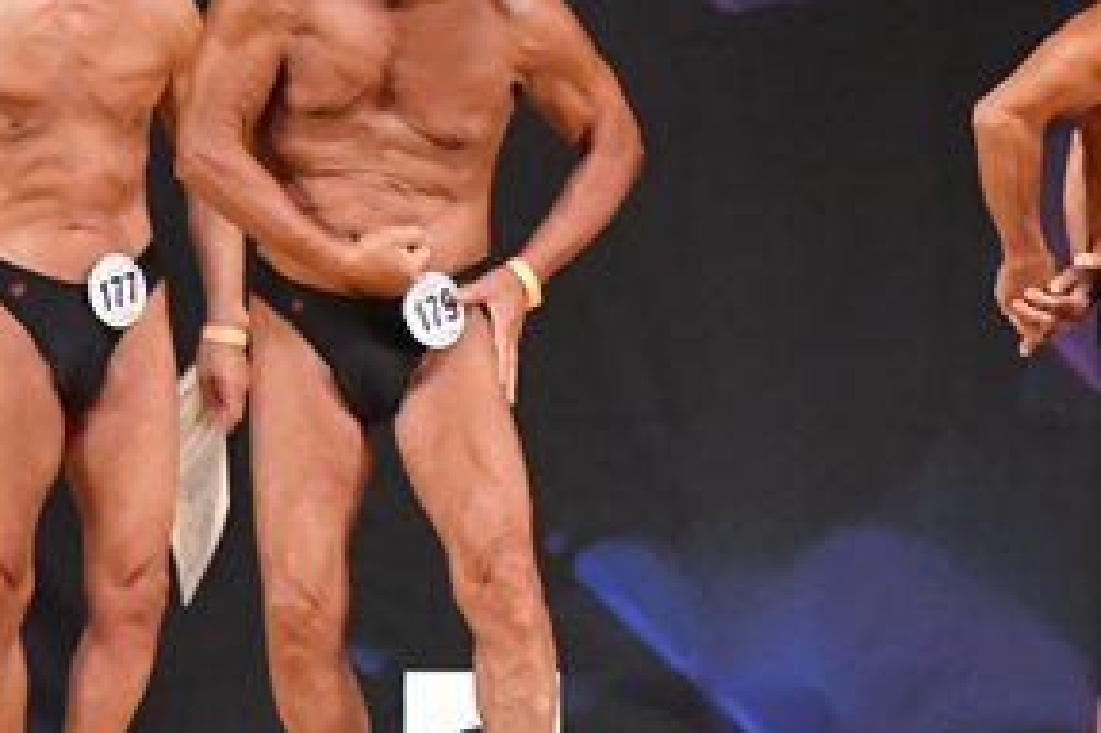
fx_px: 16688
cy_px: 284
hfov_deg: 3.8
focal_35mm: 546
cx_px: 1421
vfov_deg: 2.5
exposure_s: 1/400
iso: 5600
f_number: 5.6
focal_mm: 135
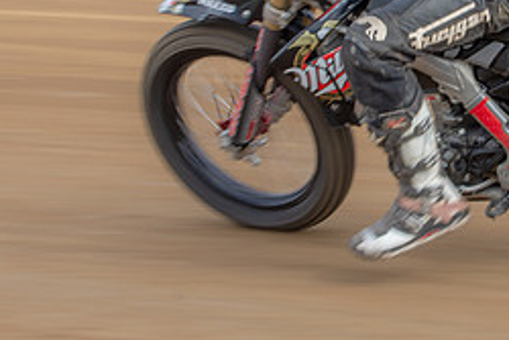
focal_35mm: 216
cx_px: 470
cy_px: -24
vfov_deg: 6.3
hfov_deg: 9.5
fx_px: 3056
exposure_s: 1/100
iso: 160
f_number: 11
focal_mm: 56
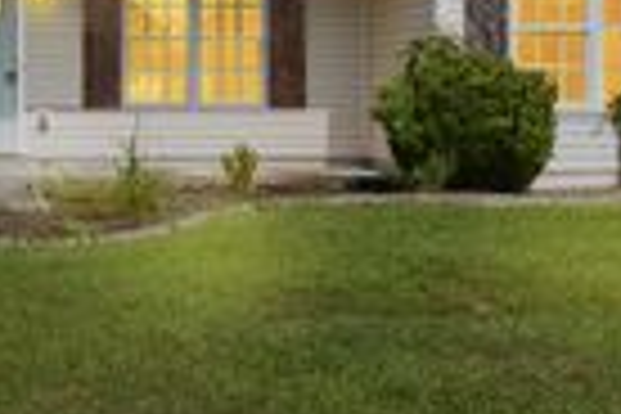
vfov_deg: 20.5
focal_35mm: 65
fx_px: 1121
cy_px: 34
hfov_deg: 29.4
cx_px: 36
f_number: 9
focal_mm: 18
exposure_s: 1/25
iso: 100
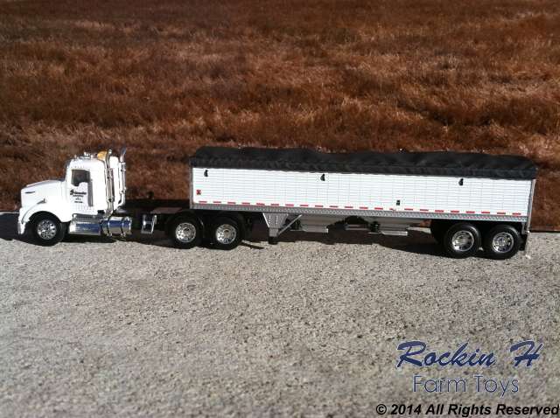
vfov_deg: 40.6
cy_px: 209
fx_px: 565
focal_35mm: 35
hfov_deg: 52.7
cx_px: 280
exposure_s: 1/1765
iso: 80
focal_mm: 3.85
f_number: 2.8
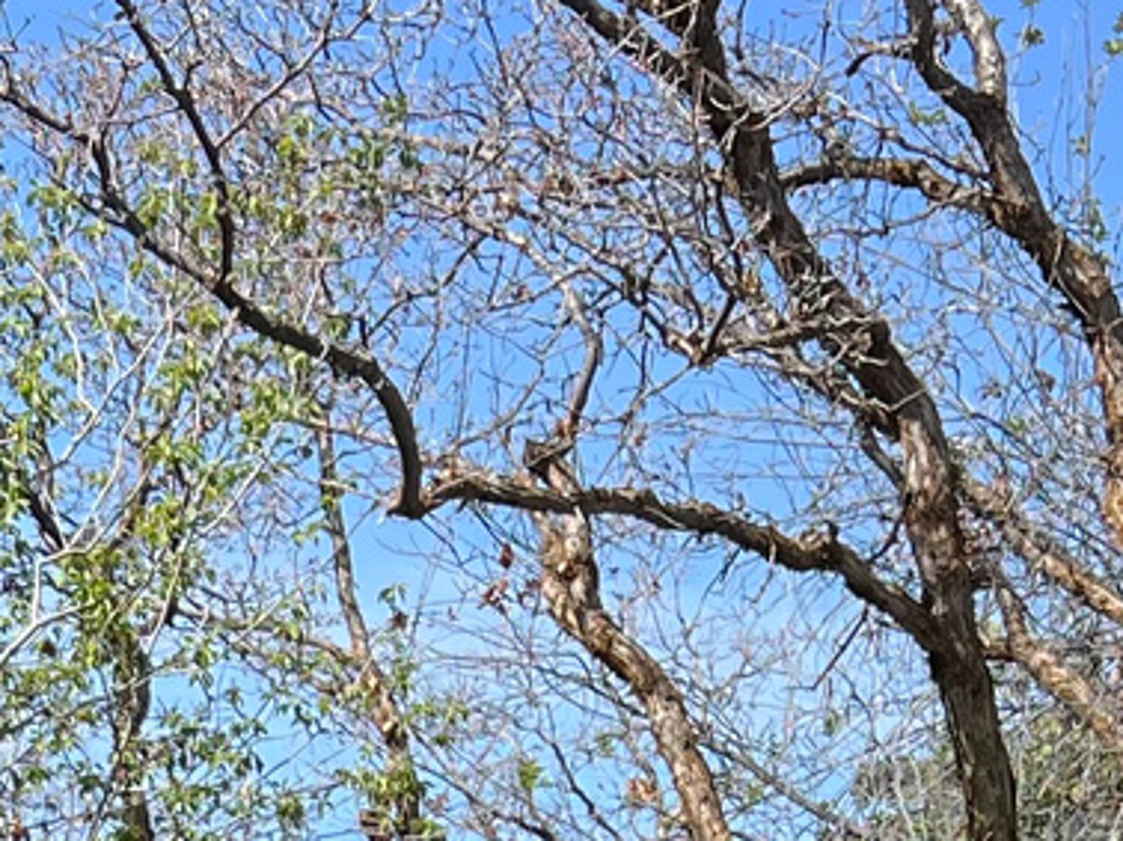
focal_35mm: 141
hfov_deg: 13.8
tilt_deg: -4.1
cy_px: 1637
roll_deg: -1.3
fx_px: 4571
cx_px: 53
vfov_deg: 9.8
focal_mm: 5.7
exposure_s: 1/1869
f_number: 1.5
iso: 50
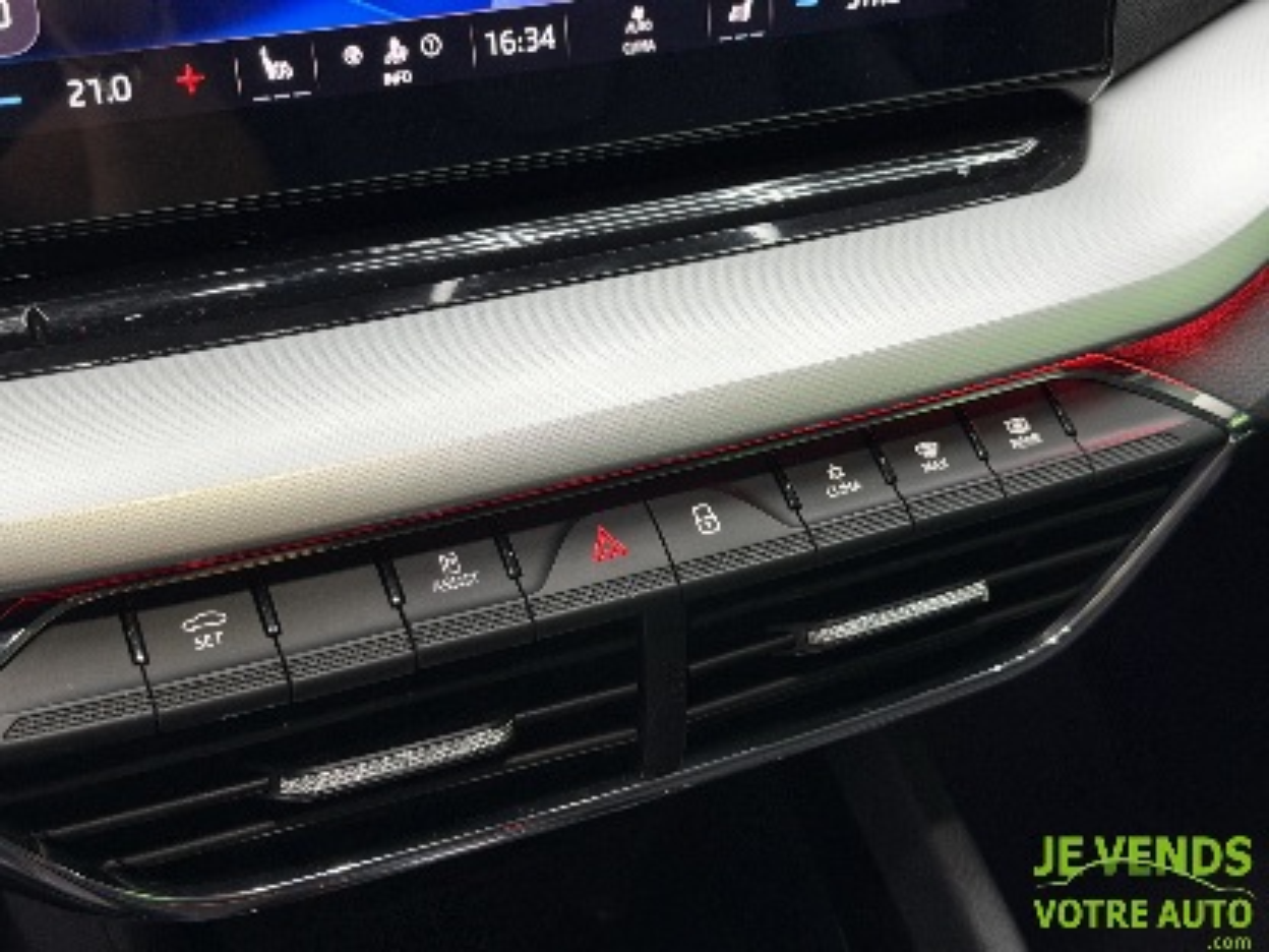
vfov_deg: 30.3
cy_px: 476
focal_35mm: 48
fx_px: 1760
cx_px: 634
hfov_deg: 39.7
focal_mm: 6.76
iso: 200
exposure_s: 1/50
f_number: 1.78
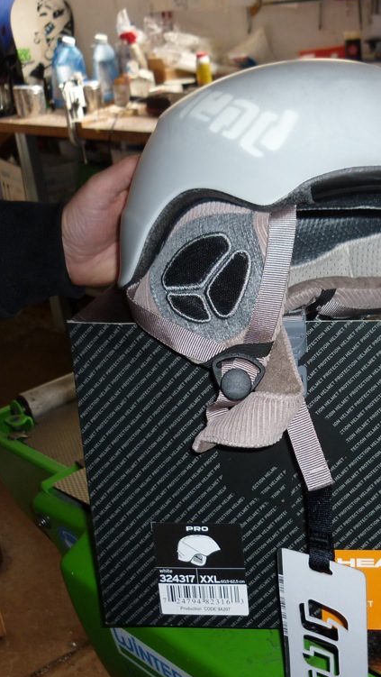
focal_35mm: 49
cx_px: 316
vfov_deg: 42.1
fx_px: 879
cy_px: 339
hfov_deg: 24.0
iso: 100
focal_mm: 5.5
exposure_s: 1/30
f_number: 2.8
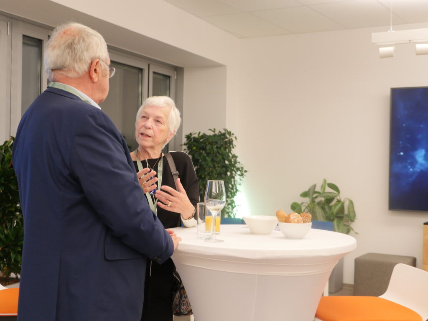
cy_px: 160
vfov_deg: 28.0
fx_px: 643
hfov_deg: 36.8
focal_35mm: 52
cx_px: 214
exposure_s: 1/60
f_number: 2.8
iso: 800
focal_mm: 26
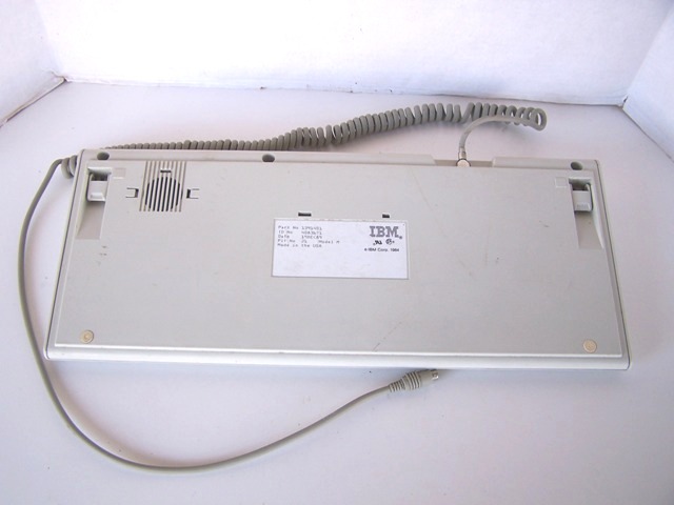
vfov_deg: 37.7
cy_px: 252
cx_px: 337
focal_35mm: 38
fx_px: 740
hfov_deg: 49.0
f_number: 2.8
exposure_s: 1/30
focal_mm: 6.3
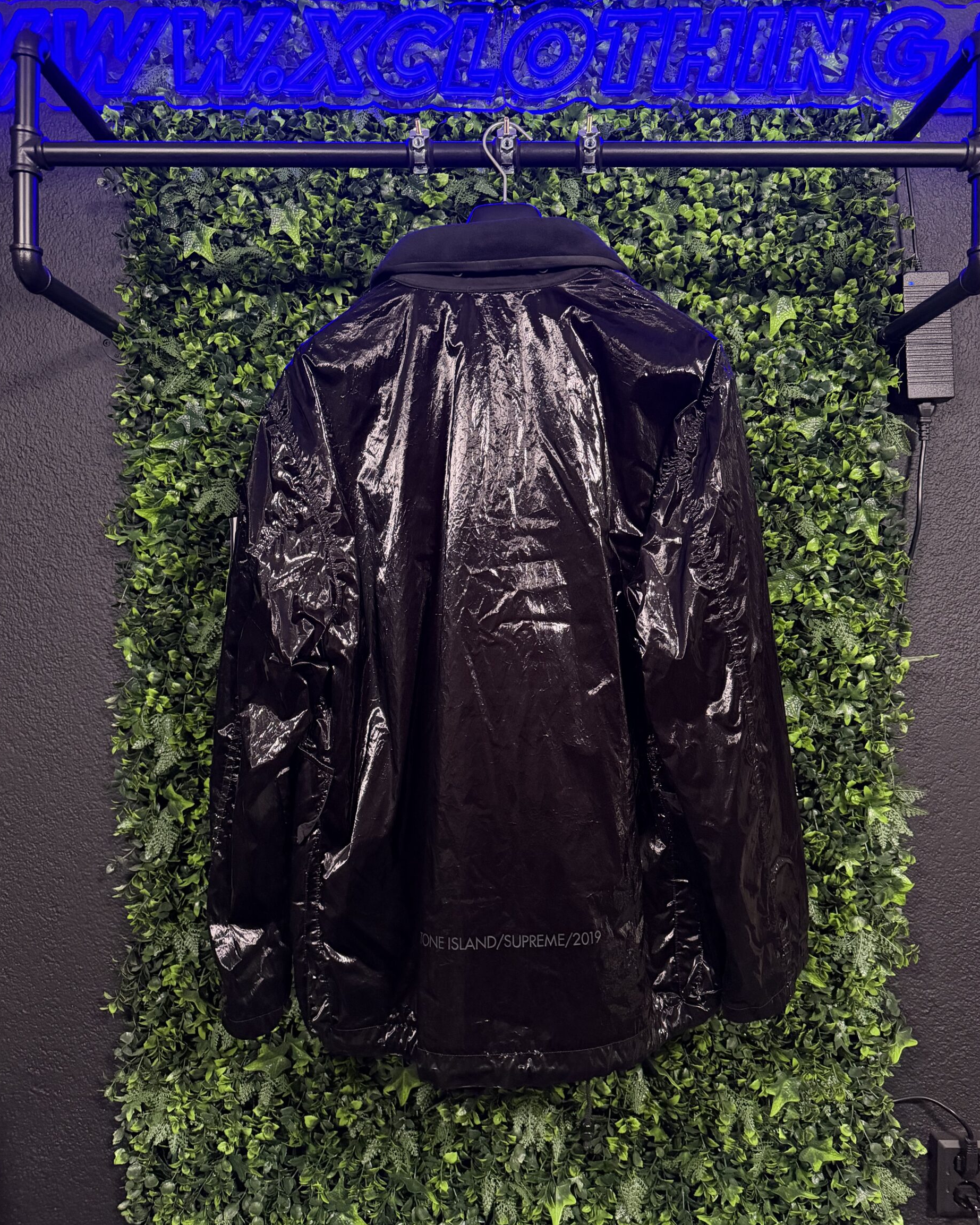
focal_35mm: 26
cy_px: 609
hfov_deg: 54.9
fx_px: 943
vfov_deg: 66.0
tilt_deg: -1.4
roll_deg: -1.6
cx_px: 503
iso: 800
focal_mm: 6.76
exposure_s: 1/36
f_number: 1.78
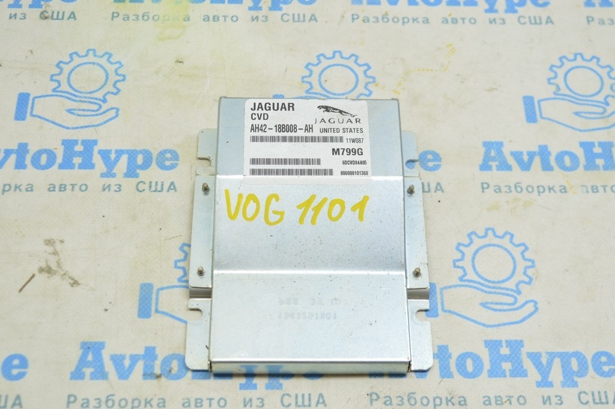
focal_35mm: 57
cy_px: 204
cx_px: 308
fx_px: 973
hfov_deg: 35.1
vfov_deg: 23.7
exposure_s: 1/20
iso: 400
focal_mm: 38
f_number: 5.6
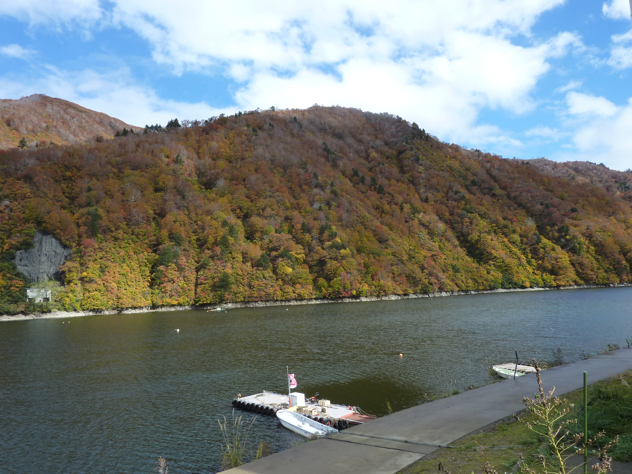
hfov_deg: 69.4
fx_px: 456
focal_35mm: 25
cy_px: 237
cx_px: 316
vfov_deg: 54.9
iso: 125
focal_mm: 4.1
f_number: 4
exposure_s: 1/400
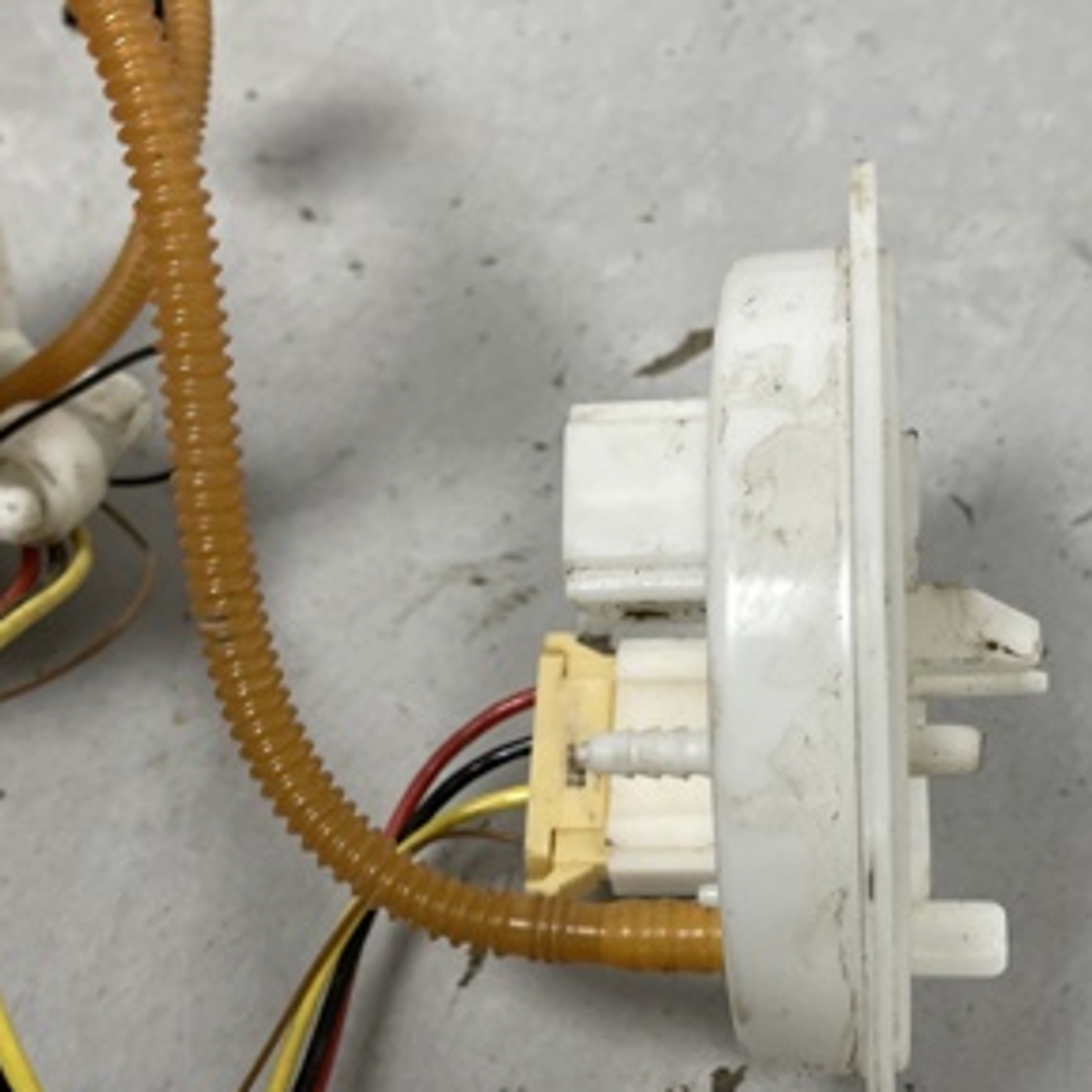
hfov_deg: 34.6
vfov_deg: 34.4
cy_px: 710
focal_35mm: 49
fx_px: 1749
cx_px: 601
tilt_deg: -55.5
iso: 100
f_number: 1.6
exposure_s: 1/100
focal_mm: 5.1
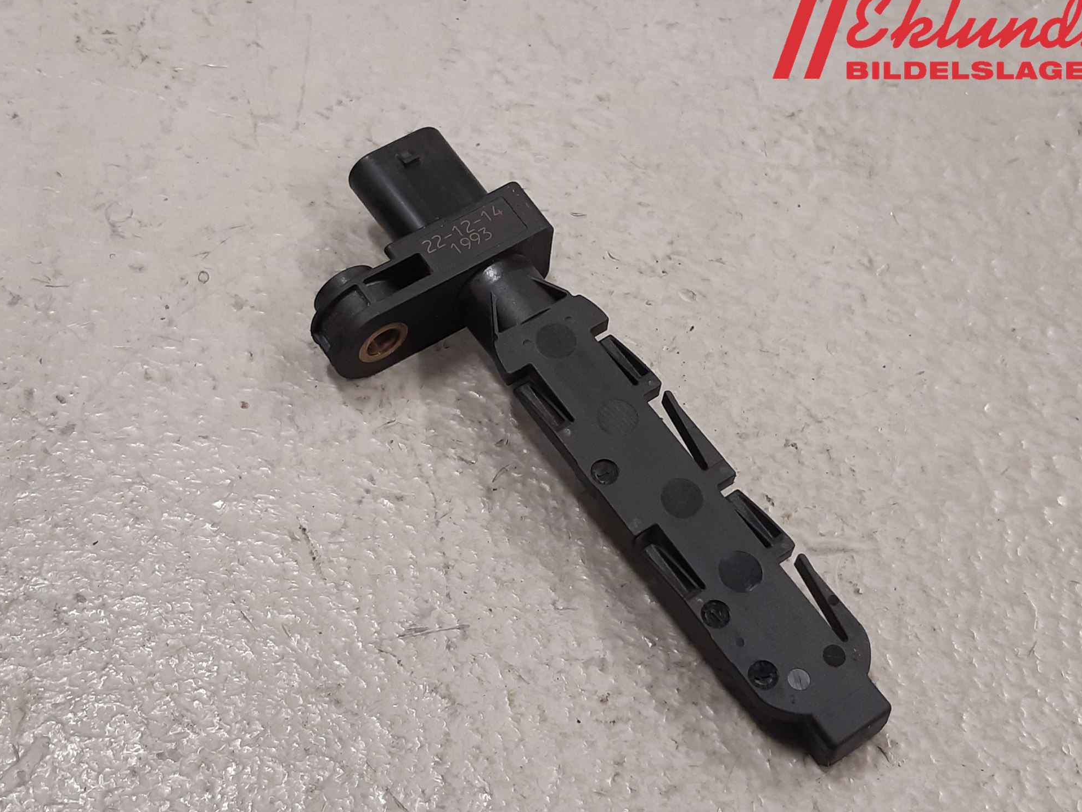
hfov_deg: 65.3
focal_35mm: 27
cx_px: 548
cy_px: 408
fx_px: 844
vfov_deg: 51.4
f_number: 1.7
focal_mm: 3.93
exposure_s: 1/50
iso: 125
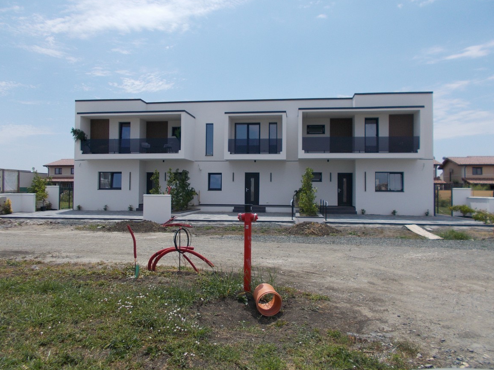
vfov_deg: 51.3
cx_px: 246
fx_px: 385
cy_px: 181
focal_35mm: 27
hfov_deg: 65.3
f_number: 8
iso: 80
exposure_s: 1/320
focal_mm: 4.6
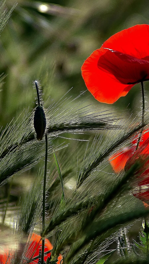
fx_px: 3322
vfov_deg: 4.6
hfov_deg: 2.6
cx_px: 66
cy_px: 132
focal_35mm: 473
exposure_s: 1/1500
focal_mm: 200
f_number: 5
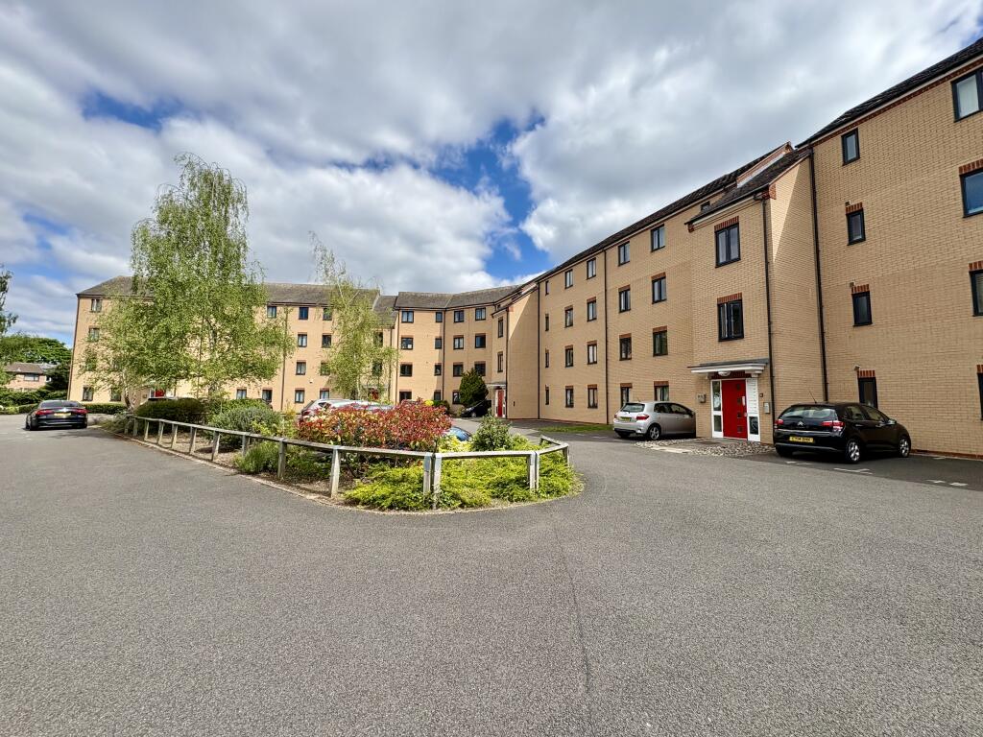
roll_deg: -1.5
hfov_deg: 102.1
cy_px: 368
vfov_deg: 85.7
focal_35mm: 14
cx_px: 492
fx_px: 398
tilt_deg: +5.6
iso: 50
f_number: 2.2
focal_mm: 2.22
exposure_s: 1/1709
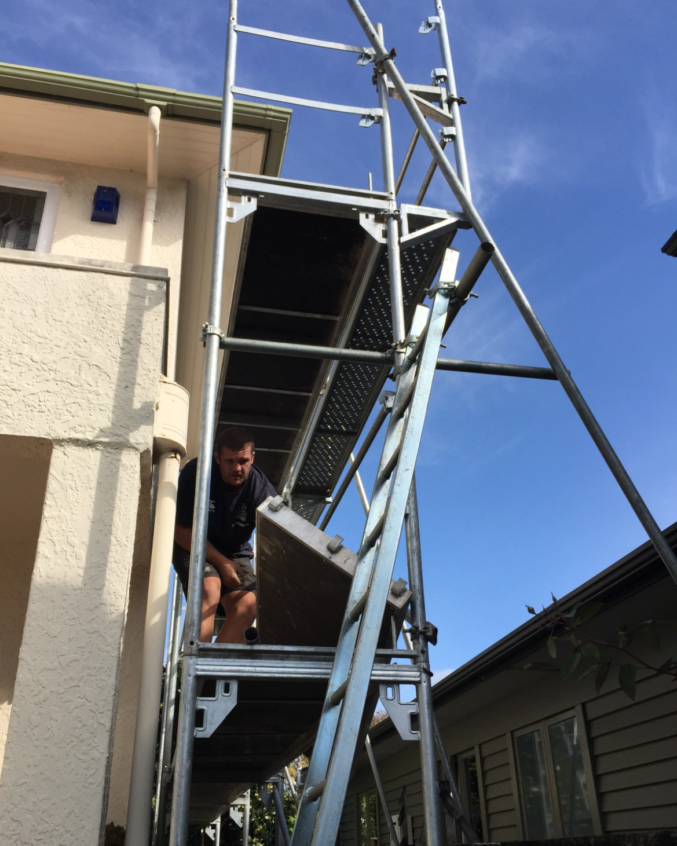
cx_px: 332
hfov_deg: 47.1
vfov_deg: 57.1
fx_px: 776
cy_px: 445
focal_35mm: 31
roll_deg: +1.6
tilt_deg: +30.3
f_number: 2.2
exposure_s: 1/1883
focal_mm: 4.15
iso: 32
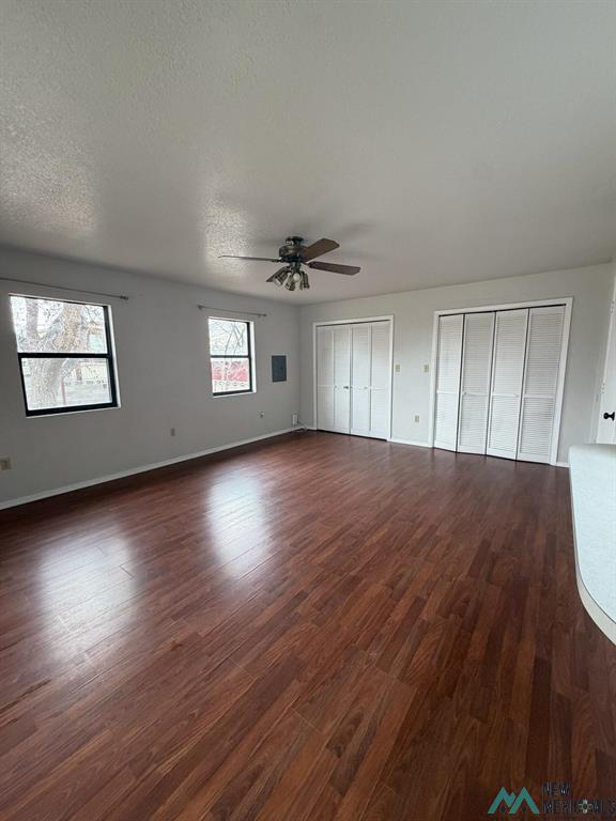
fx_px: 332
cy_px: 410
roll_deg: +1.5
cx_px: 308
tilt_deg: -8.8
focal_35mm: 14
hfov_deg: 85.7
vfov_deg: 102.1
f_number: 2.2
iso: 200
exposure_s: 1/120
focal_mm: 2.22
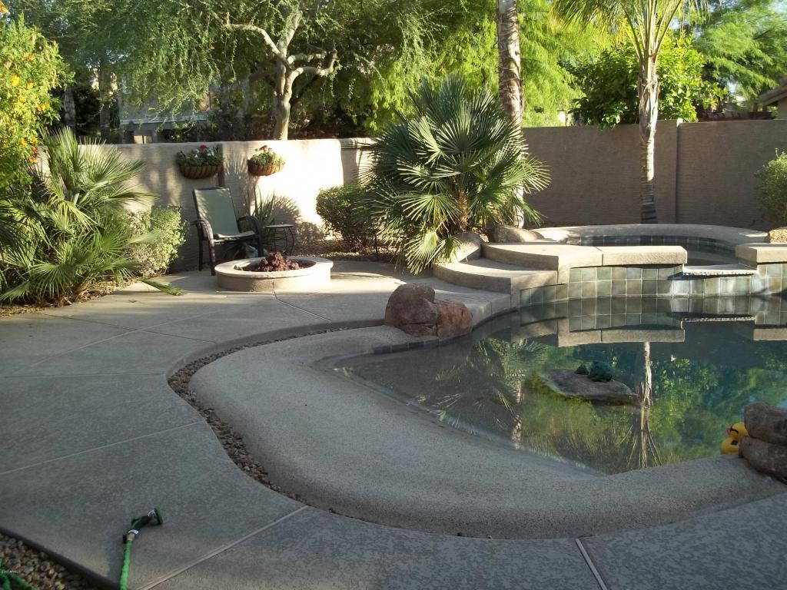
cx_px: 394
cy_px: 295
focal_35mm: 36
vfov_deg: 39.7
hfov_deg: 51.4
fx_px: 818
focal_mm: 6.5
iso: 64
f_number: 3.1
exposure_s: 1/200
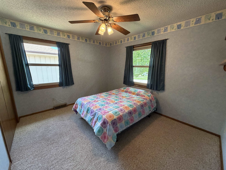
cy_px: 85
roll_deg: +0.2
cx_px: 113
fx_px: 91
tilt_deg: -11.3
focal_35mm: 14
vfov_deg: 85.7
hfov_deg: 102.1
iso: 250
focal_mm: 2.22
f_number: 2.2
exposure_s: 1/60
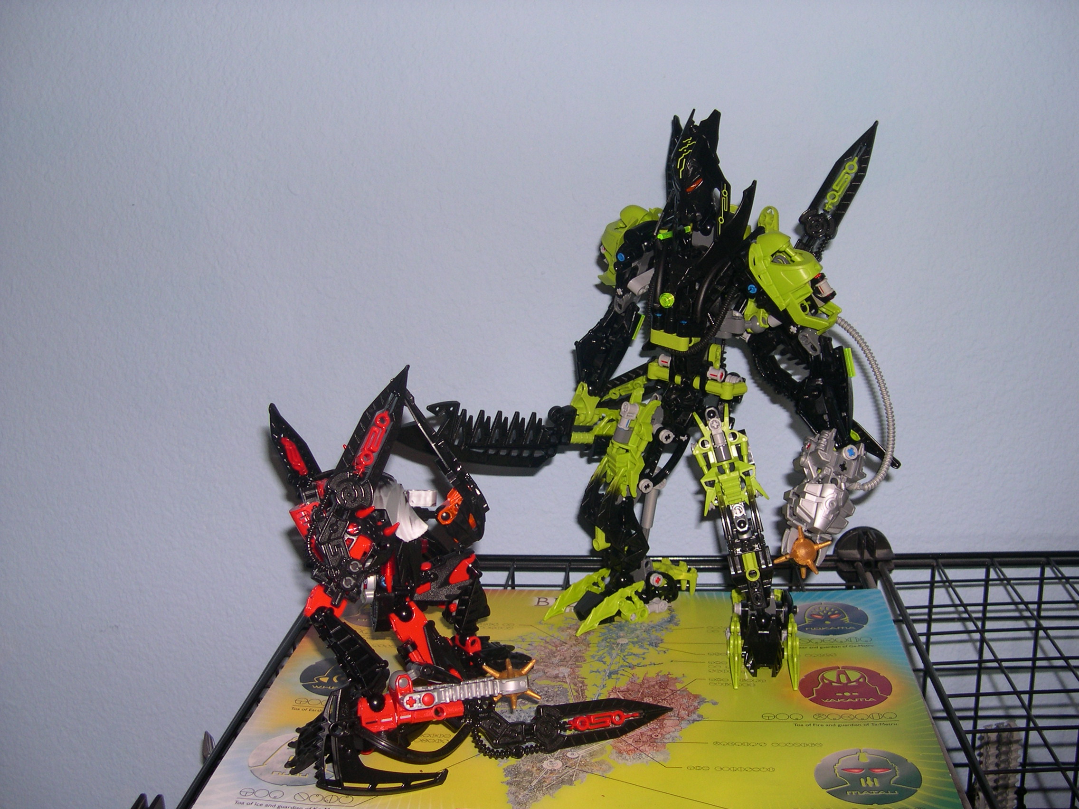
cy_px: 404
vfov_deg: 37.7
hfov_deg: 49.0
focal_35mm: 38
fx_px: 1184
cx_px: 540
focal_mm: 8
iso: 100
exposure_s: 1/60
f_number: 2.8
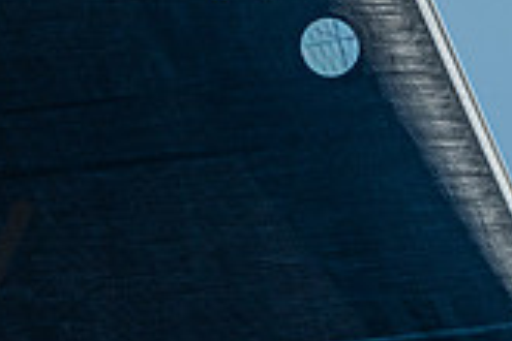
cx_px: -196
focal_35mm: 1411
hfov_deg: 1.5
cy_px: 717
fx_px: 20066
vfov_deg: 1.0
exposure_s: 1/800
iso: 320
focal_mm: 300
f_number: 9
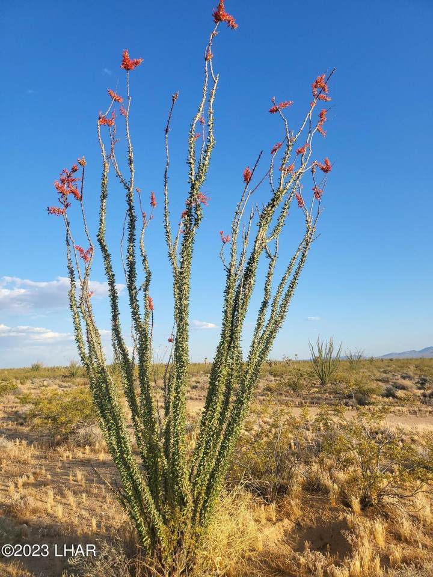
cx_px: 216
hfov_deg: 56.8
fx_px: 400
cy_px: 288
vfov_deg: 71.6
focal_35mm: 24
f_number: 1.8
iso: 40
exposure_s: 1/1406
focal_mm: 5
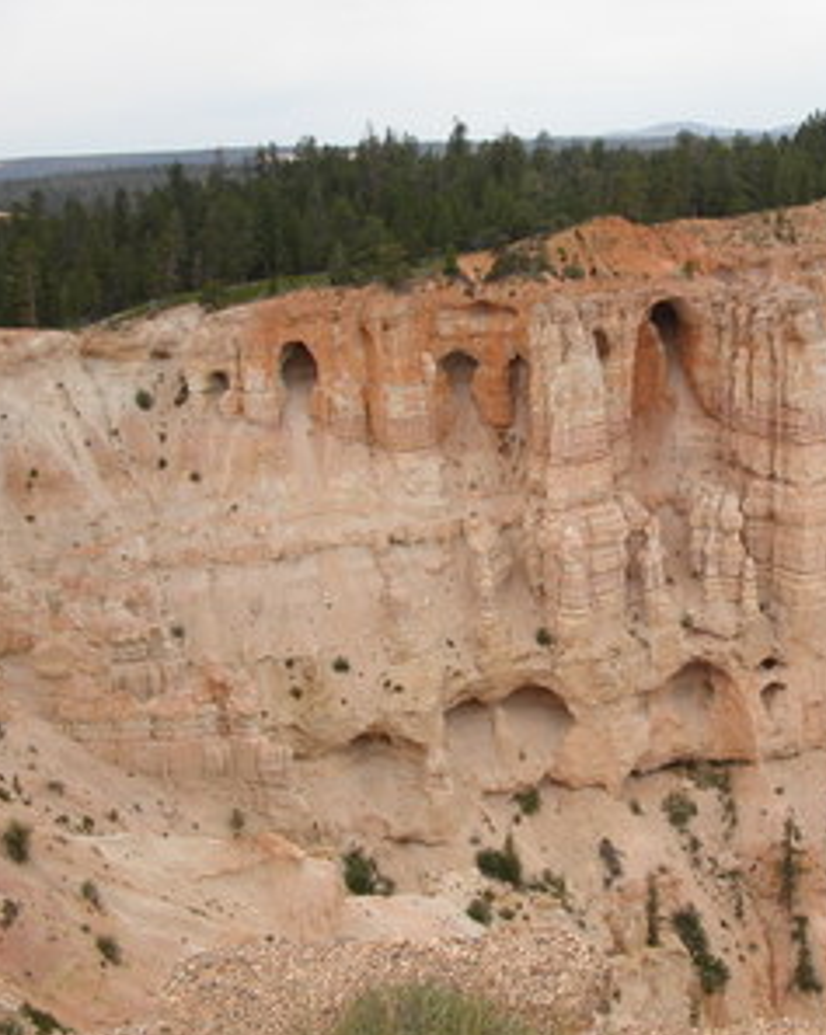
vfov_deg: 37.4
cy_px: 519
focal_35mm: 50
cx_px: 676
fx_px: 1530
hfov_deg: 29.4
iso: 100
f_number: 3.5
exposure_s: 1/1000
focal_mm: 7.8
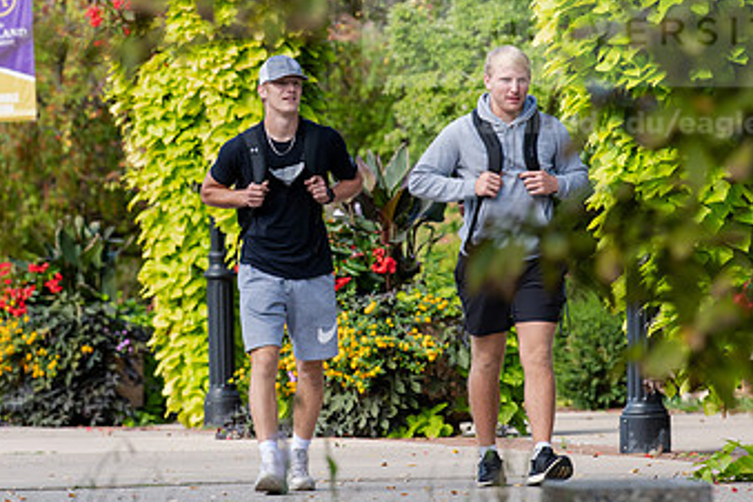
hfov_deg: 4.0
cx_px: 295
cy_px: 170
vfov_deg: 2.7
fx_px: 10729
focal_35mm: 513
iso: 500
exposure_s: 1/320
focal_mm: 300
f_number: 8
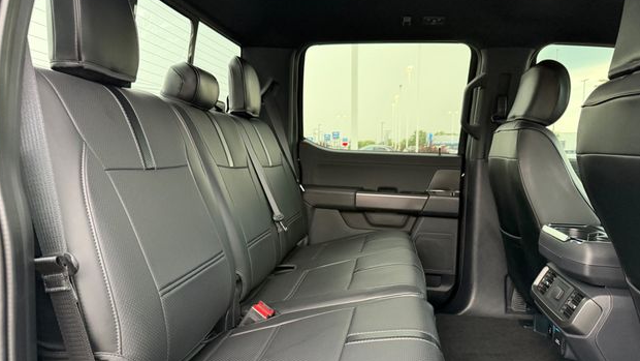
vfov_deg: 42.9
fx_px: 458
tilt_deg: -5.2
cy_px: 200
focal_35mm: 27
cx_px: 317
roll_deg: +0.9
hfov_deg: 69.8
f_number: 1.78
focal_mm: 6.76
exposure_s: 1/60
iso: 640
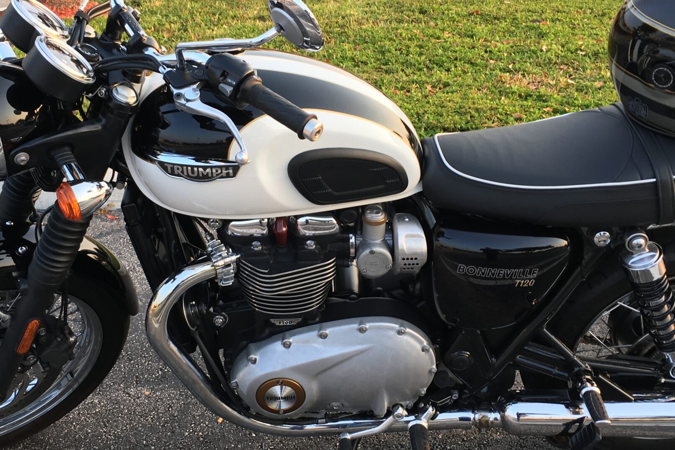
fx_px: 900
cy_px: 217
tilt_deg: -20.7
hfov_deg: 41.1
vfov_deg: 28.1
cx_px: 322
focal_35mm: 48
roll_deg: -0.3
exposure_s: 1/120
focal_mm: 4.15
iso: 25
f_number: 2.2
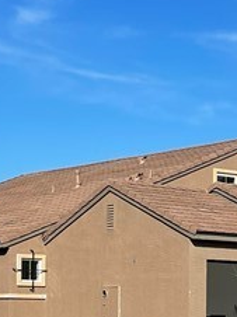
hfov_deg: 12.4
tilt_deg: +0.3
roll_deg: +0.2
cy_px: 271
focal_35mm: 118
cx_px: 248
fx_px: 1079
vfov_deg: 16.5
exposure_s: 1/4525
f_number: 1.6
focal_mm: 5.1
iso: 32
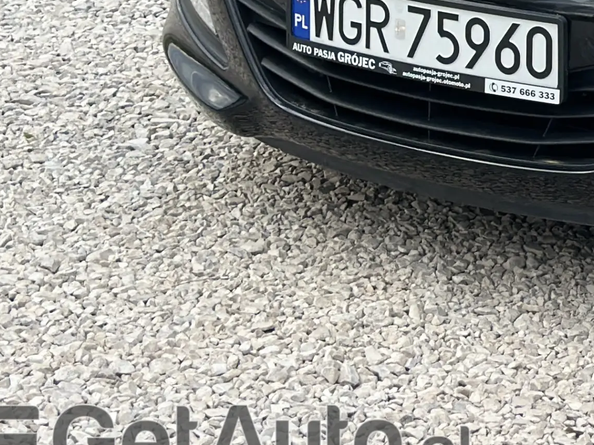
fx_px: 2763
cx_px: 956
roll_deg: -2.5
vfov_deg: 9.0
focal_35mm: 161
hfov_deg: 11.6
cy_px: -247
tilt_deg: -9.9
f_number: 1.78
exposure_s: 1/1199
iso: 80
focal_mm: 6.86
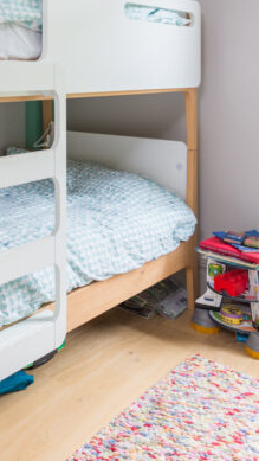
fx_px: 512
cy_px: 77
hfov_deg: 25.8
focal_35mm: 42
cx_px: -41
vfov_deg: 45.3
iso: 100
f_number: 9
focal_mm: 15
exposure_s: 1/2.5
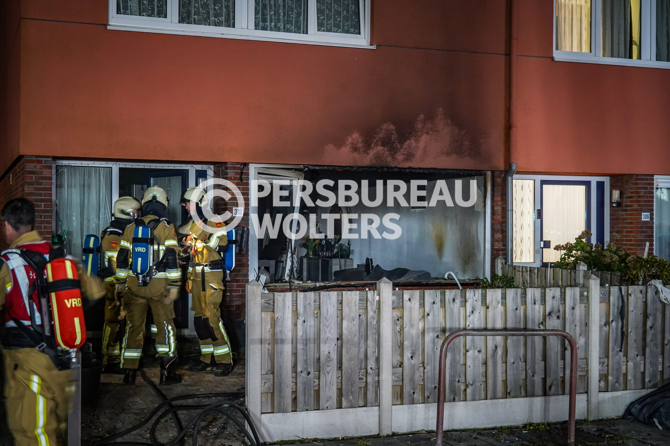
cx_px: 335
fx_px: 856
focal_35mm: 46
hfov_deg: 42.7
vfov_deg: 29.2
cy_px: 223
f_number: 6.3
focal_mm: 46
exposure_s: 1/6
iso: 4000
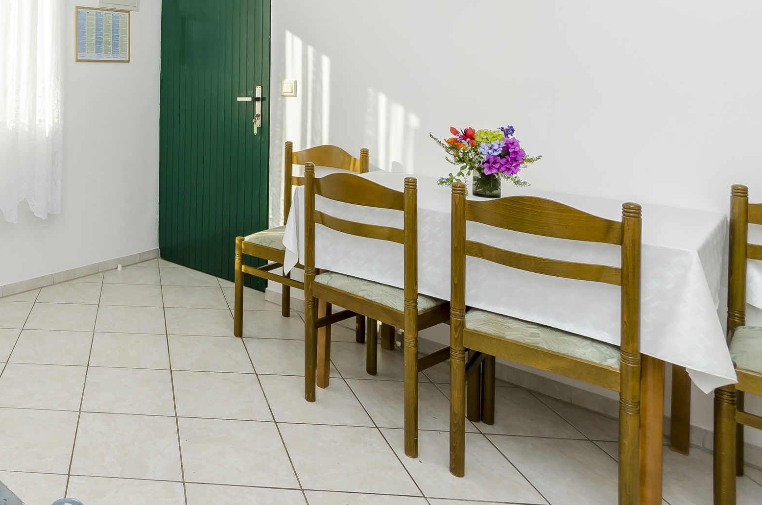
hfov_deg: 58.6
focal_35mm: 27
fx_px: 570
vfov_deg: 44.7
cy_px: 81
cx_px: 89
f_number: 9
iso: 250
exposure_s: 1/160
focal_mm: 10
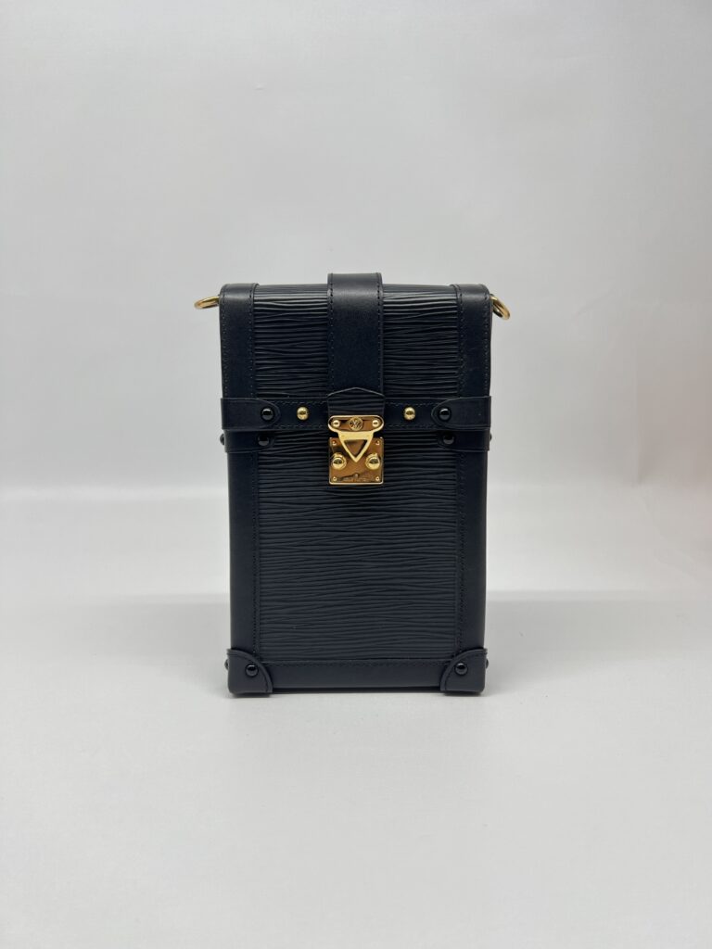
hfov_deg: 53.1
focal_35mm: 26
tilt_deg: -9.3
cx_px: 356
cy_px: 474
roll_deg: -0.1
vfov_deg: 67.3
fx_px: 713
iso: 40
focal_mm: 5.7
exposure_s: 1/100
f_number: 1.5
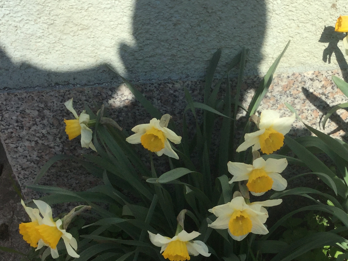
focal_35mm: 65
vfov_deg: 22.3
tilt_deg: -48.9
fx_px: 654
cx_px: 310
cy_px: 201
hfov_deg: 28.7
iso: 25
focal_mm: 3.3
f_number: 2.4
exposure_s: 1/1567
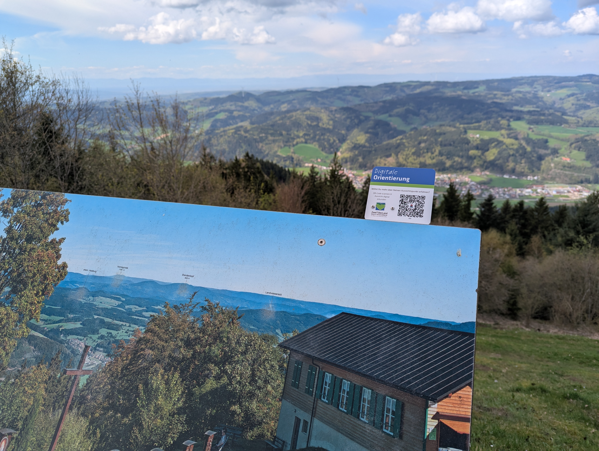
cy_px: 226
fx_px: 416
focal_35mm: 24
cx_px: 300
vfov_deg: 56.9
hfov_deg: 71.5
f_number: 1.85
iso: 44
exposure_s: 1/1618
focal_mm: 6.81
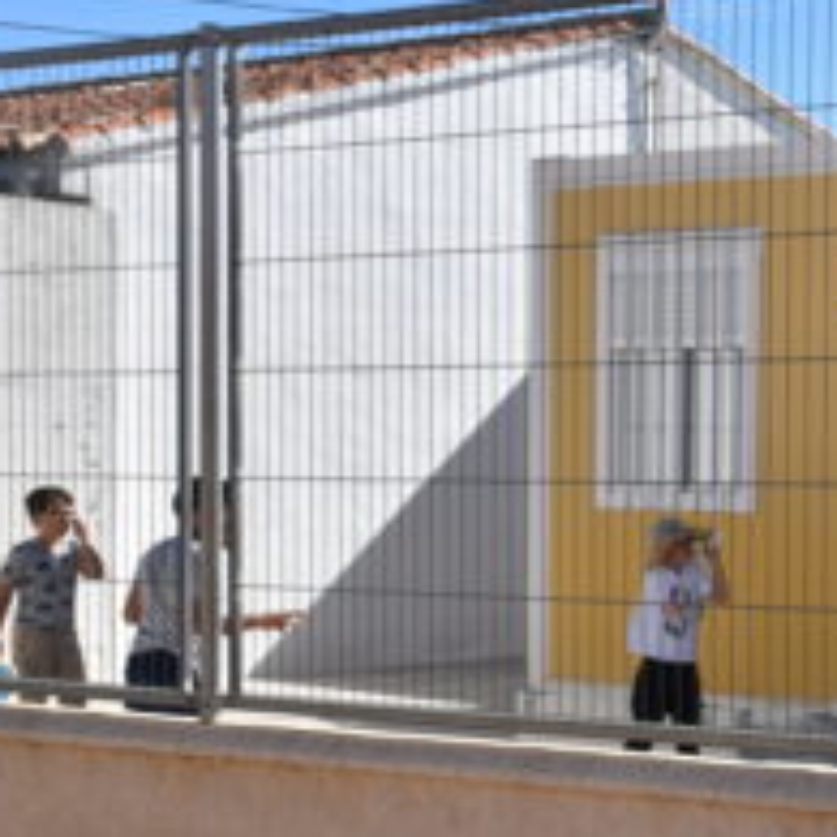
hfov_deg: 18.0
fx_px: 2470
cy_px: 537
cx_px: 1090
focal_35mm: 90
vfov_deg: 19.2
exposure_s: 1/400
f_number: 10
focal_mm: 23
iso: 200
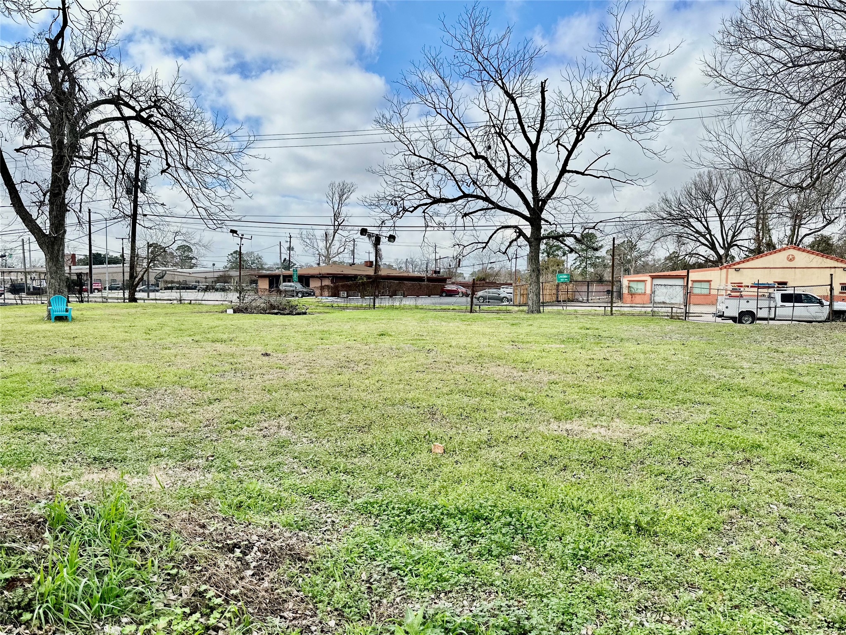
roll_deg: -0.9
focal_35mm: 24
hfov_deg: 71.6
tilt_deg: -3.5
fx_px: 587
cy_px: 318
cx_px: 423
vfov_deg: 56.8
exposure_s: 1/4348
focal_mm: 6.86
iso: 80
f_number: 1.78
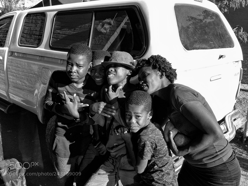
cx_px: 124
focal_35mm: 33
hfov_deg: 55.4
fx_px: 236
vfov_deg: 42.9
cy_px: 93
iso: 50
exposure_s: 1/423
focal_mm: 4.12
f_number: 2.4
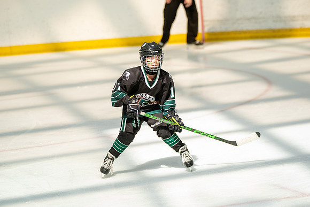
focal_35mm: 176
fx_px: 1516
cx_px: 155
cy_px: 104
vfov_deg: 7.8
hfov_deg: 11.7
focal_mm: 176
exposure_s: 1/3200
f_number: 3.5
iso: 1600
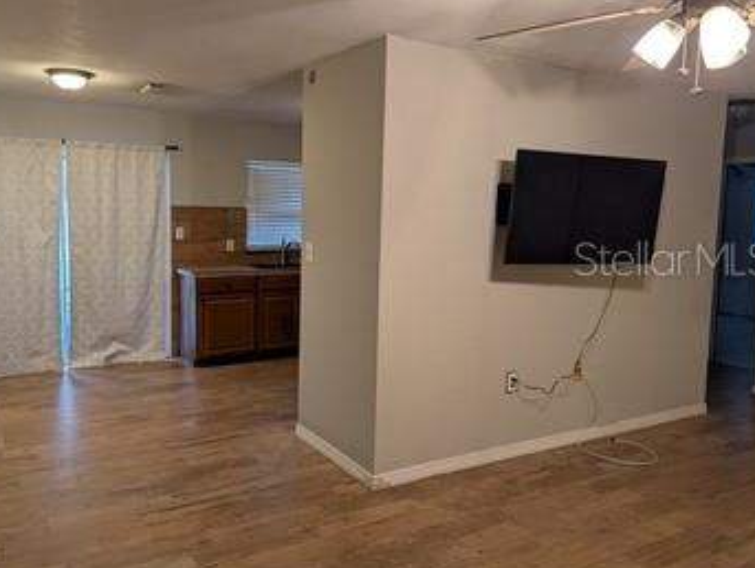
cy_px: 259
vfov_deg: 49.8
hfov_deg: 63.3
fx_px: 611
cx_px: 341
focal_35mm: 28
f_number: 1.68
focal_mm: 6.9
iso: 156
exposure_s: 1/120
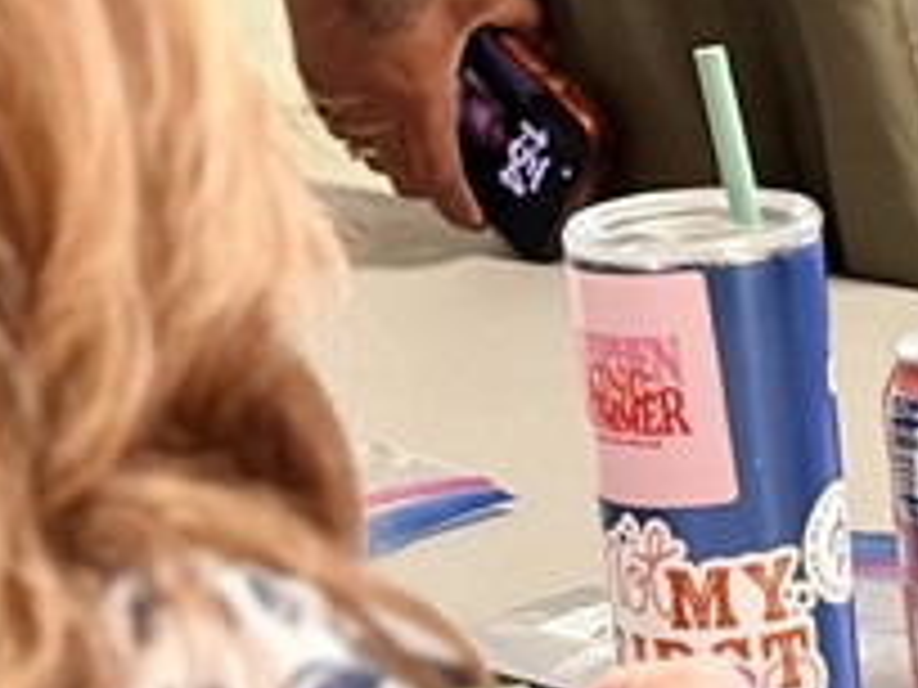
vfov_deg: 5.6
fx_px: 6922
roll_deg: +5.5
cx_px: -135
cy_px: -405
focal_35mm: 261
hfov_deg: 7.5
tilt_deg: -5.8
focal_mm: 5.96
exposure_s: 1/60
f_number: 1.6
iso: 125
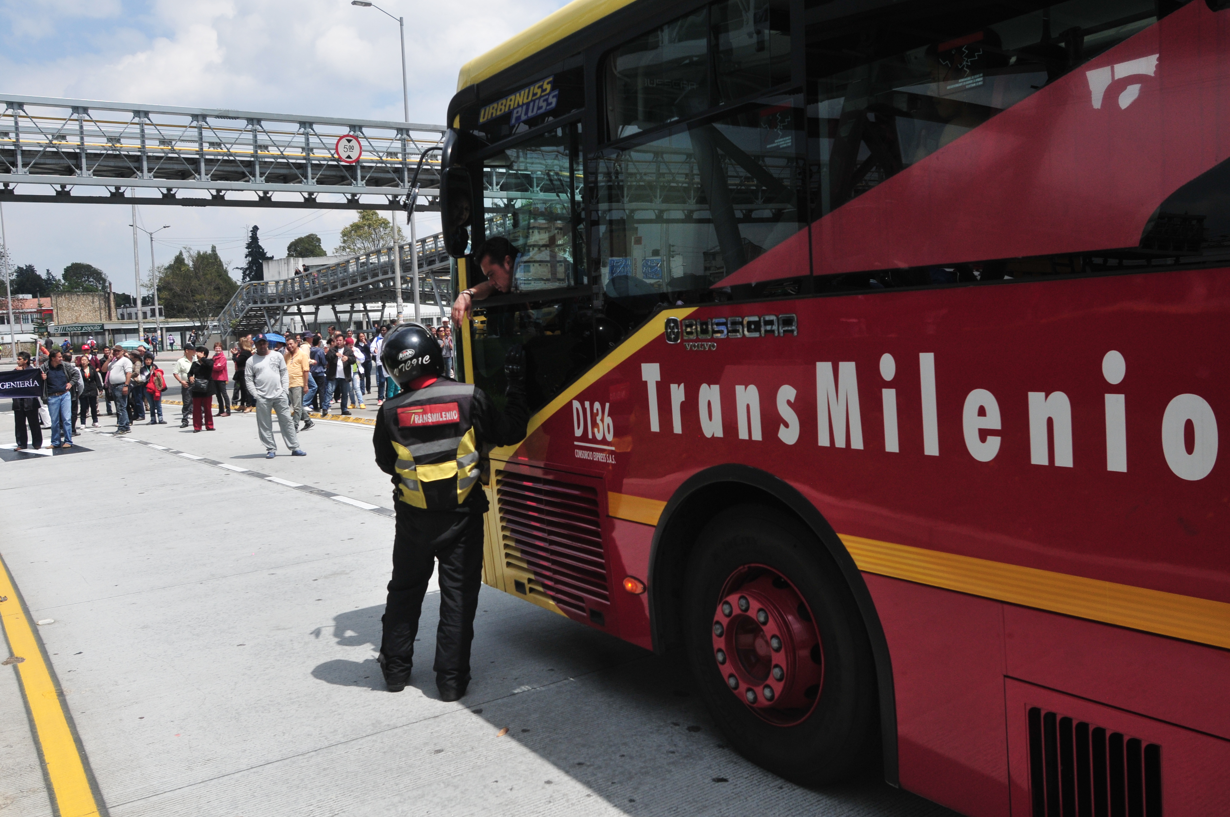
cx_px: 615
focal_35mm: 30
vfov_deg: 43.5
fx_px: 1024
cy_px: 408
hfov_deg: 62.0
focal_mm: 20
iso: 400
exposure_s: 1/2000
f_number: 5.6
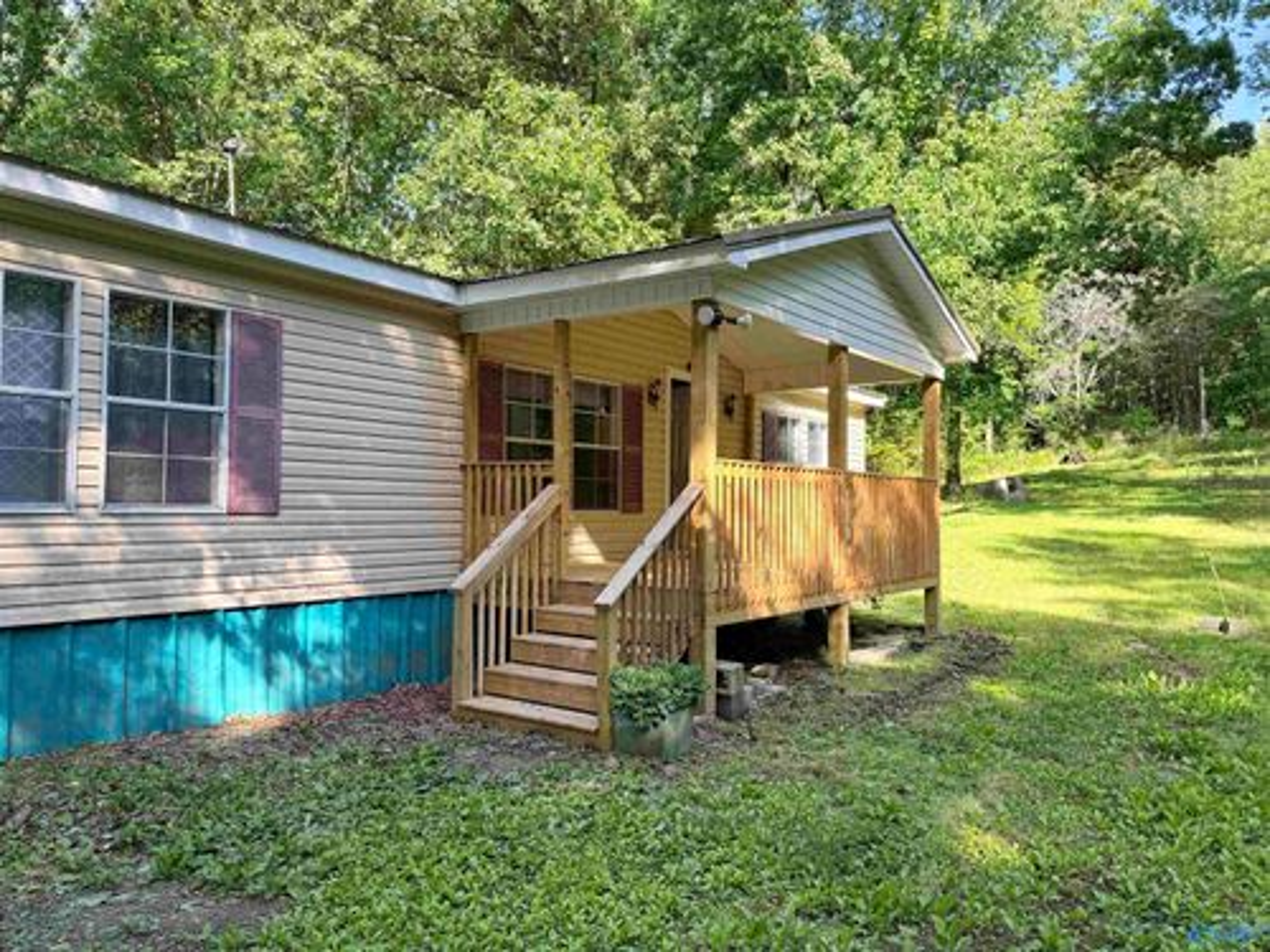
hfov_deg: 71.6
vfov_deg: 56.8
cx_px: 635
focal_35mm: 24
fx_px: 881
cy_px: 476
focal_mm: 6.76
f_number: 1.78
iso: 100
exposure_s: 1/504
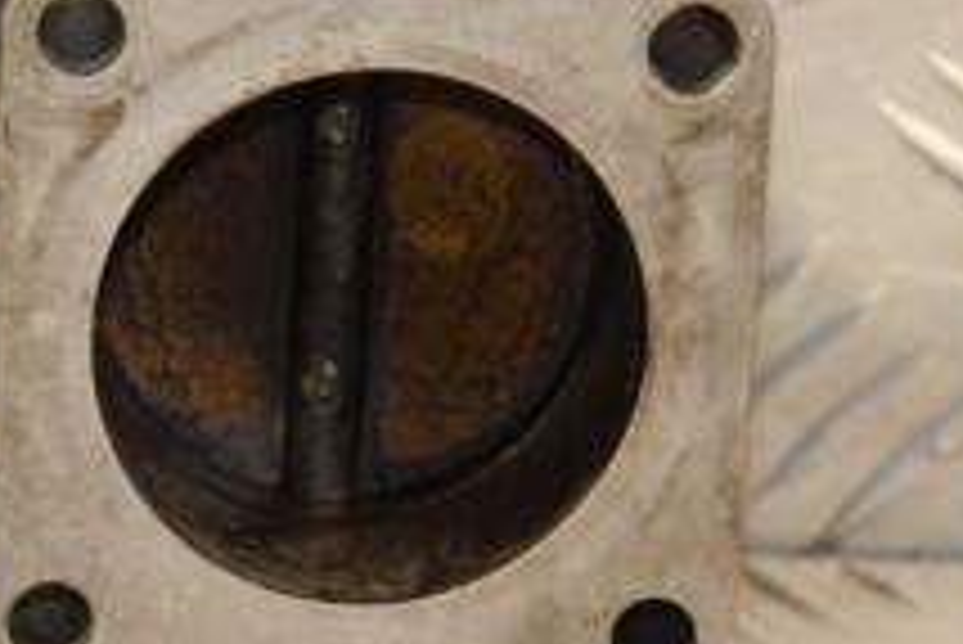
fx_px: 11815
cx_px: 212
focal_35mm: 441
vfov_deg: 3.1
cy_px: 432
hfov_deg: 4.7
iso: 800
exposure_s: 1/160
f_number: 5.6
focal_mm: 105
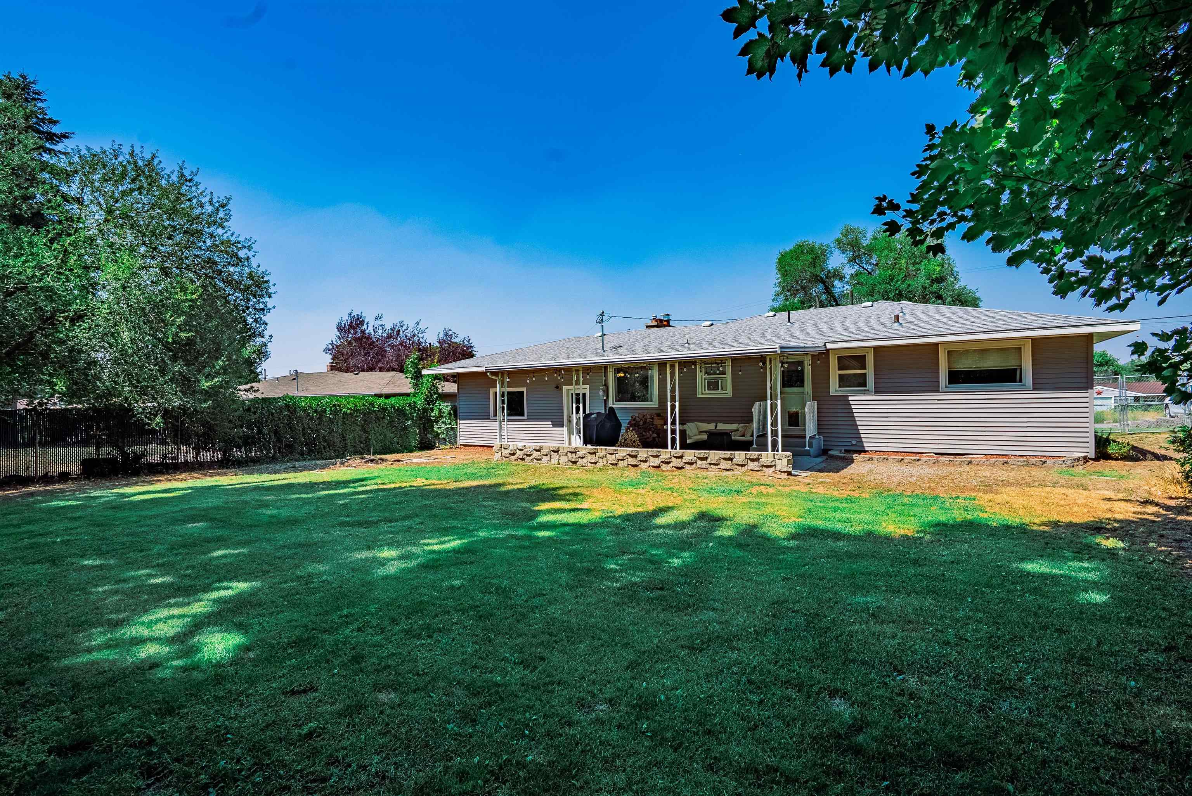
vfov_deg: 73.8
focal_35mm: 16
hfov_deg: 96.7
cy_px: 398
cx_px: 596
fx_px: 530
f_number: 8
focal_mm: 16
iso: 400
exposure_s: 1/8000
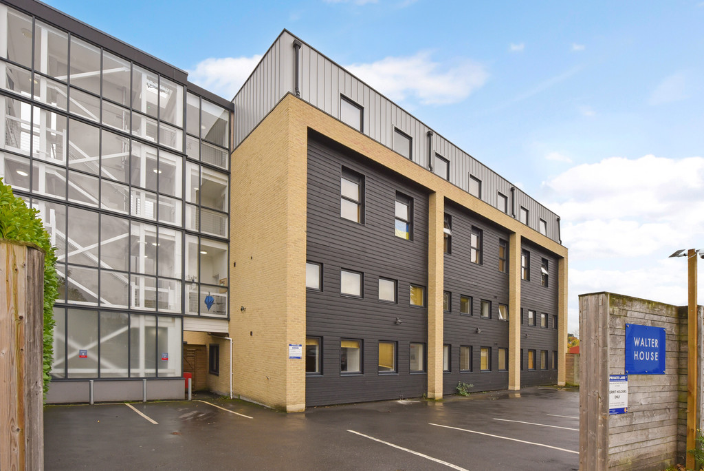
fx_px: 313
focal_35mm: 16
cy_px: 236
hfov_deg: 96.7
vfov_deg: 73.8
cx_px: 352
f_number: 13
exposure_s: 1/100
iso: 640
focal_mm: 16
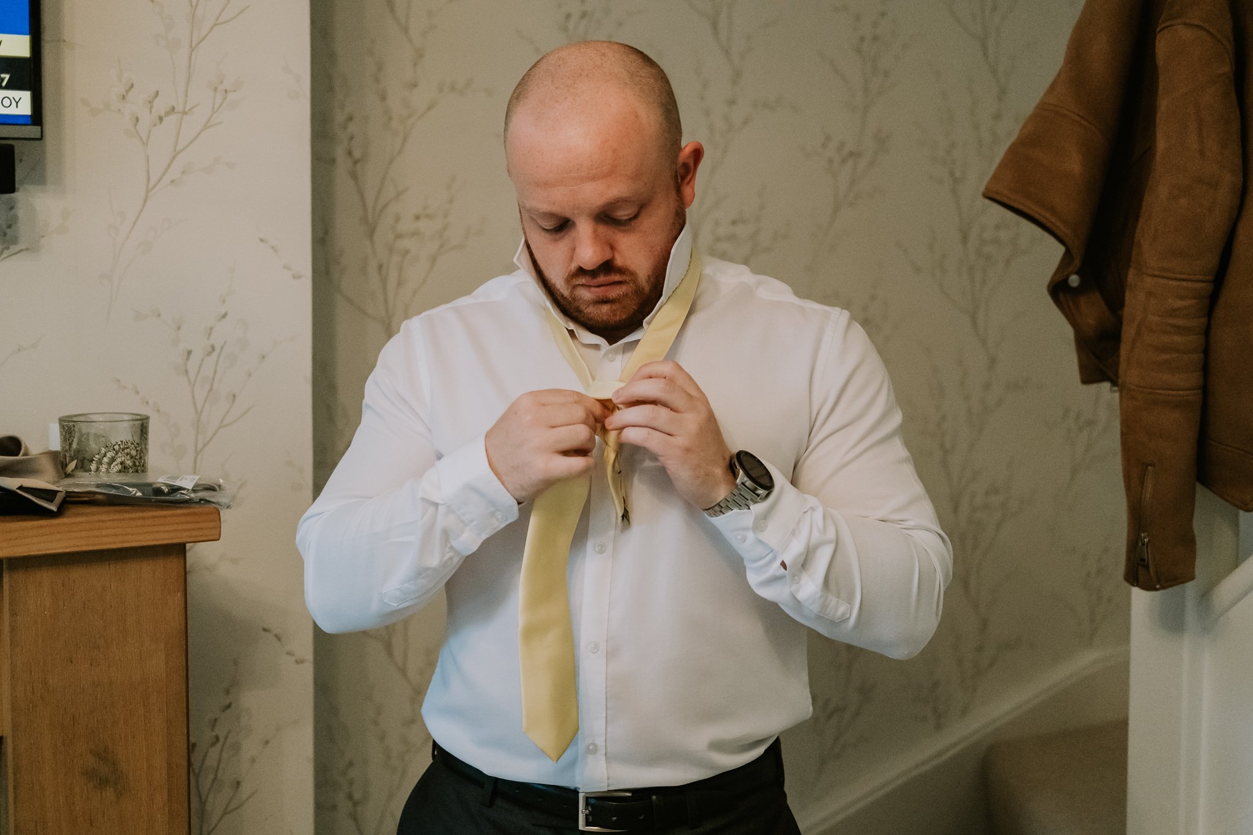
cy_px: 418
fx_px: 1844
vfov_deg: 25.5
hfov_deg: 37.5
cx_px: 626
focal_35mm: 53
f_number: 2
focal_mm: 35
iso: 6400
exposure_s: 1/450
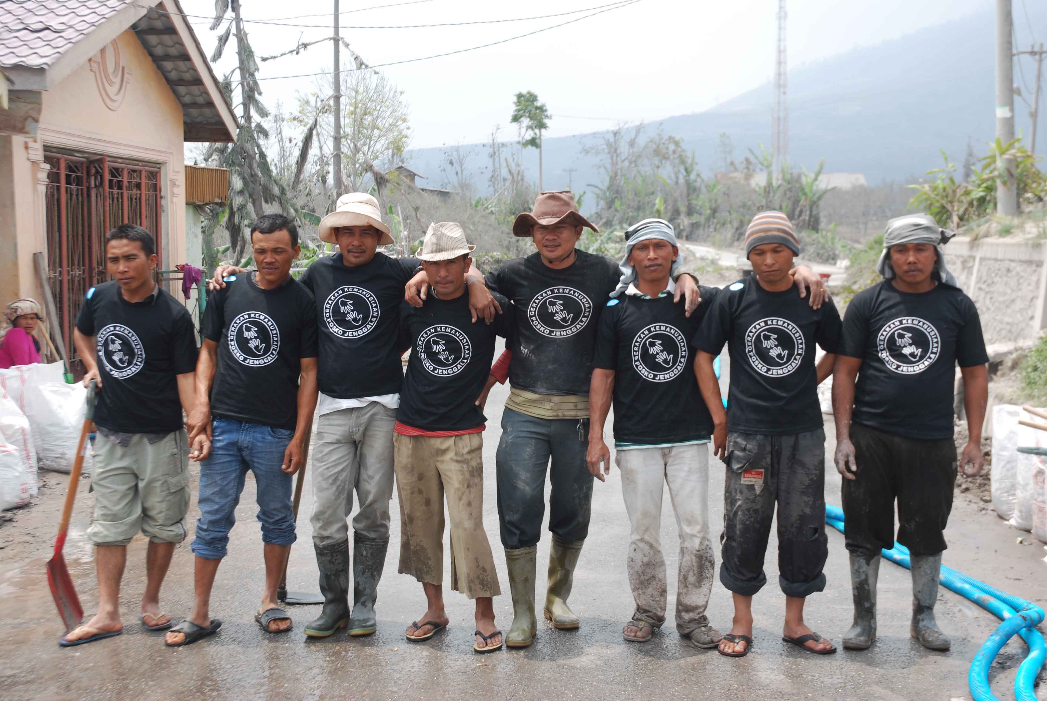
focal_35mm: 51
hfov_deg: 38.8
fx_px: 1485
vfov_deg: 26.6
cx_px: 524
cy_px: 350
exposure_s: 1/160
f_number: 6.3
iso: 100
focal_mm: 34
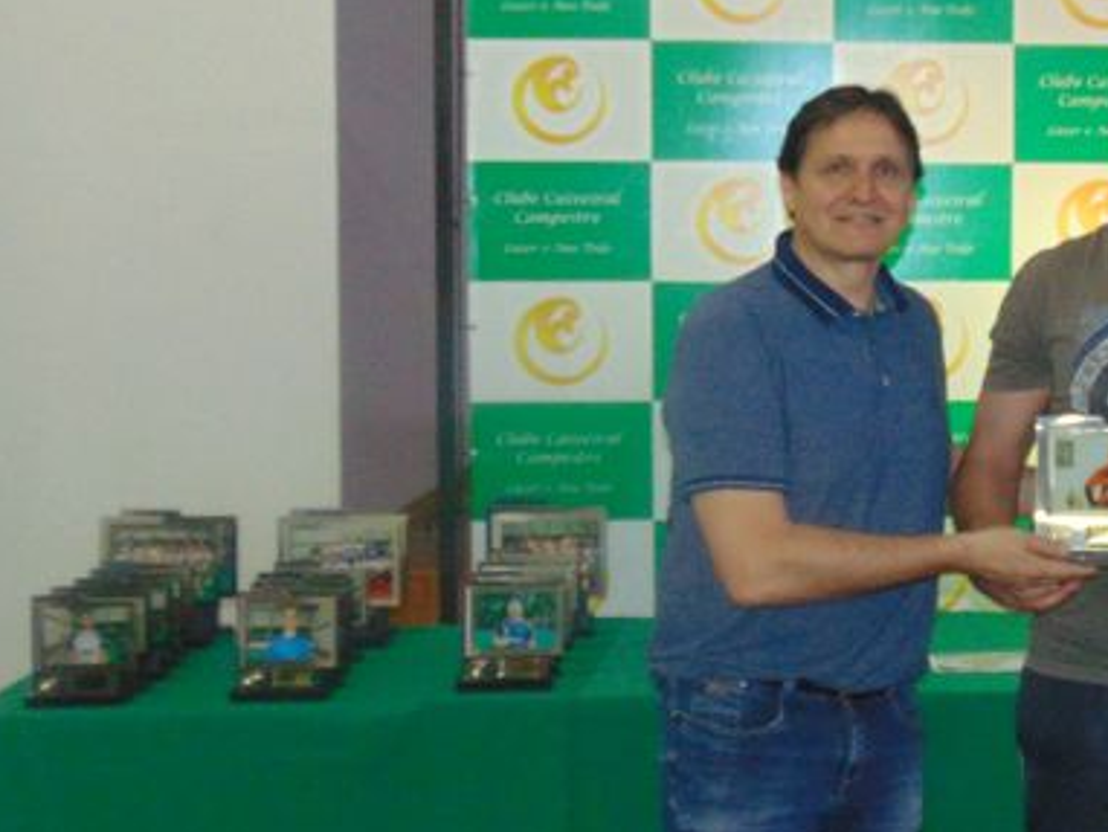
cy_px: 339
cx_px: 1038
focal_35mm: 67
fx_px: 2146
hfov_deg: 27.7
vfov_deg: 21.9
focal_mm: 4.5
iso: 200
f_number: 3
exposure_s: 1/30
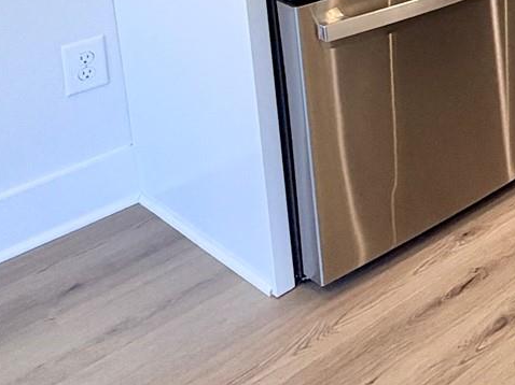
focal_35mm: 60
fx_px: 892
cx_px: 820
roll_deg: -0.5
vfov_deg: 20.7
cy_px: -199
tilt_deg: -9.4
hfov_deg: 23.7
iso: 200
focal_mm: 2.22
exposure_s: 1/120
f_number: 2.2
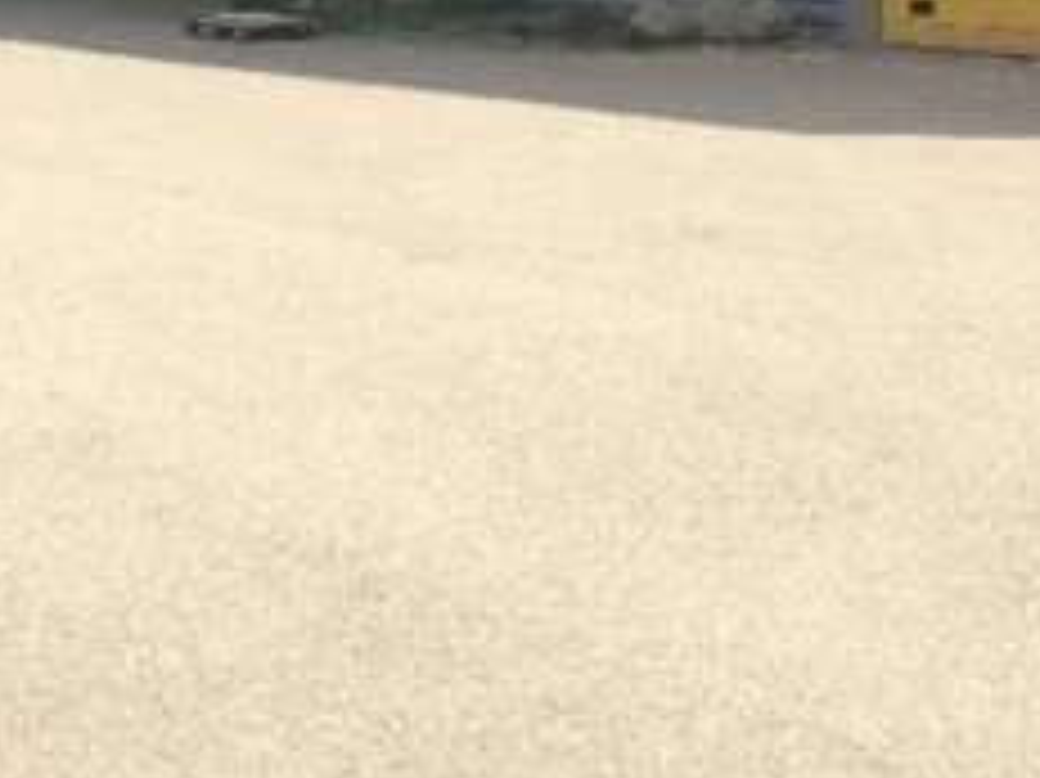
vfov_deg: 17.7
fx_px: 2372
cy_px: -166
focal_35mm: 79
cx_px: 389
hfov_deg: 24.7
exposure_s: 1/1325
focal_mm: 4.15
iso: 32
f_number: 2.2
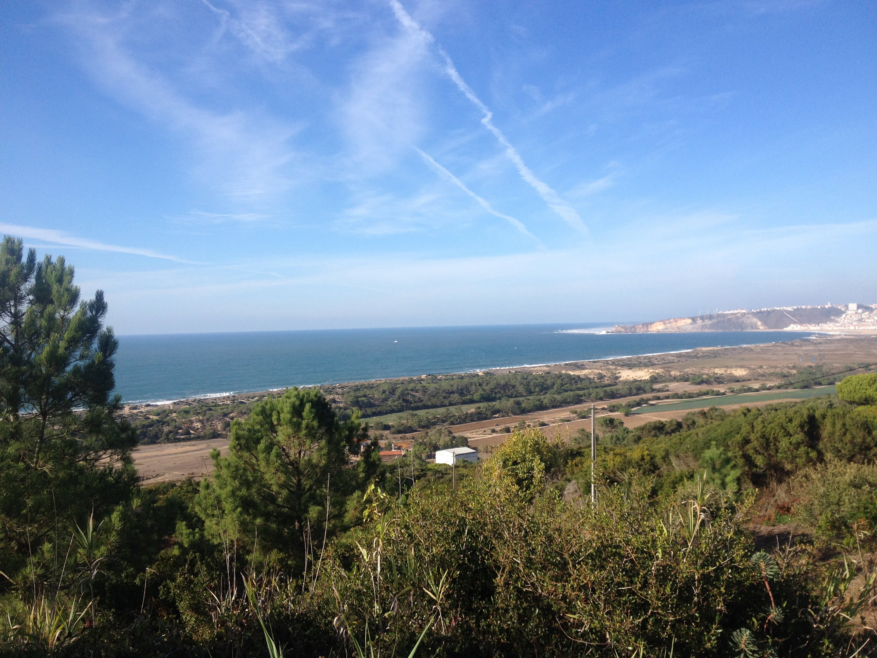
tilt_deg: -2.6
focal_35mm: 35
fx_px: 887
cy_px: 329
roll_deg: +1.1
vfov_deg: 40.7
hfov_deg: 52.6
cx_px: 438
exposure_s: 1/1346
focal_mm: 4.28
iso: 50
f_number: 2.4
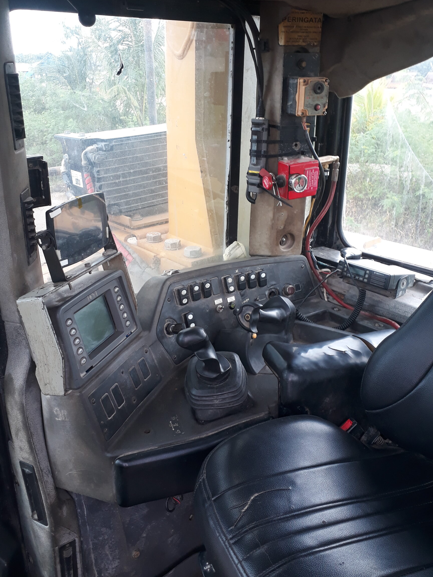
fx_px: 500
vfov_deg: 59.9
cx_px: 228
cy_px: 271
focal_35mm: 30
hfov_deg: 46.8
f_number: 1.9
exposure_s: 1/50
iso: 50
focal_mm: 3.6
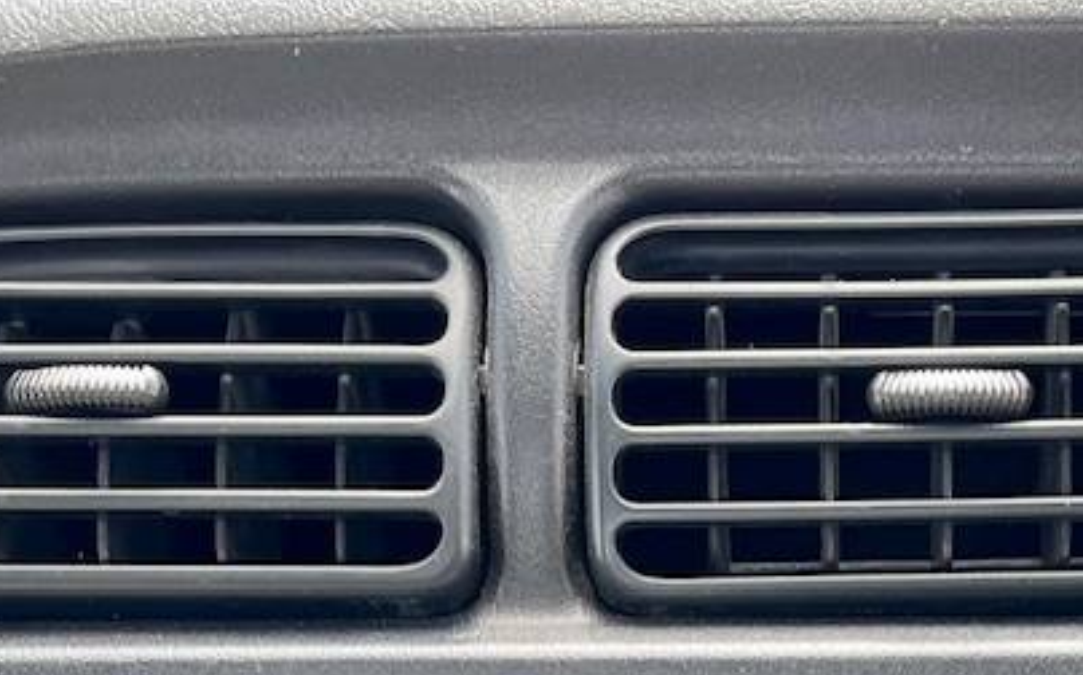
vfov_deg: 14.1
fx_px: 2478
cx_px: 753
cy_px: 1128
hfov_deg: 24.5
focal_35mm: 84
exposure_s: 1/121
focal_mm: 5.1
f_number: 1.6
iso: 64
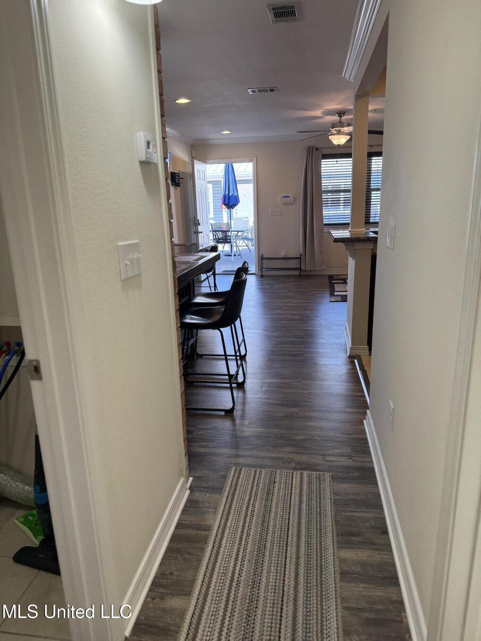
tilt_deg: -13.3
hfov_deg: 56.8
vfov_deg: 71.6
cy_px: 320
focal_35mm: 24
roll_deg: +2.4
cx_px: 240
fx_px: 445
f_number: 1.78
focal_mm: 6.76
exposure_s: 1/143
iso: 100
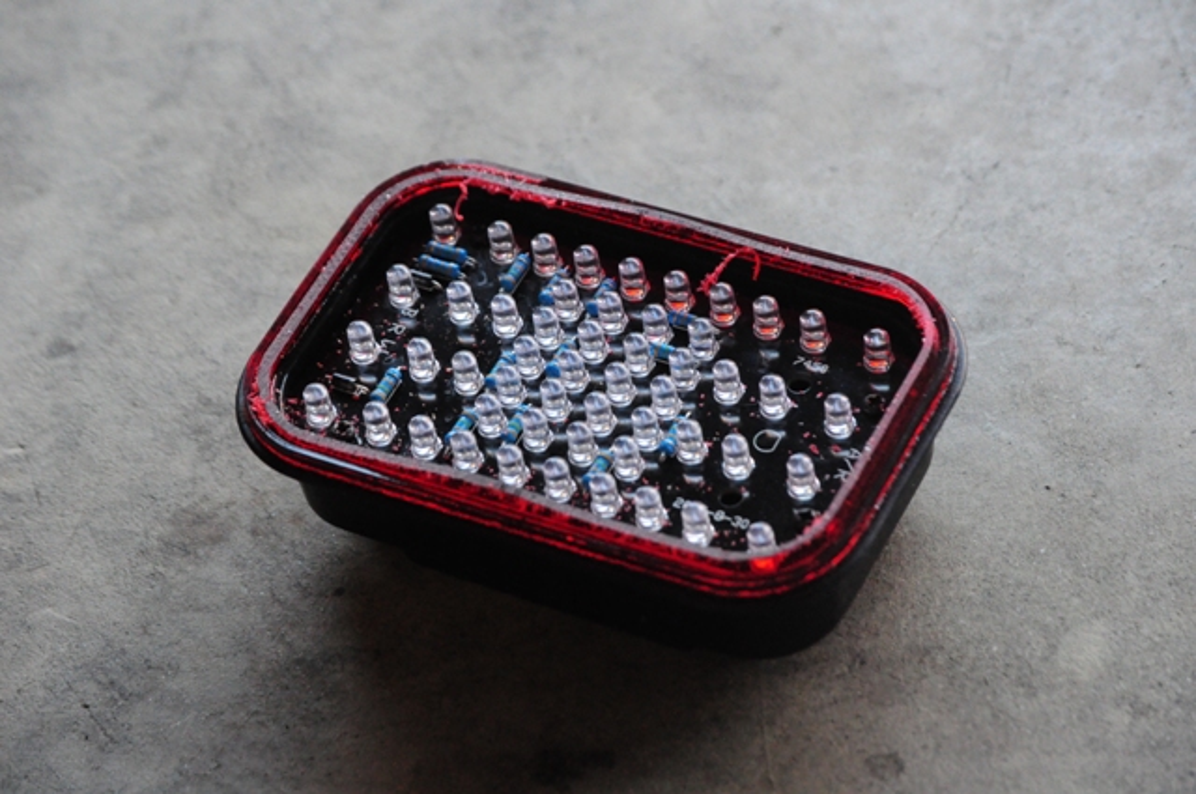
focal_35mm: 99
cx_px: 598
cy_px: 397
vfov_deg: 13.8
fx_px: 3285
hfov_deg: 20.6
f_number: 5.6
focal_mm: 66
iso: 3200
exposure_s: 1/160
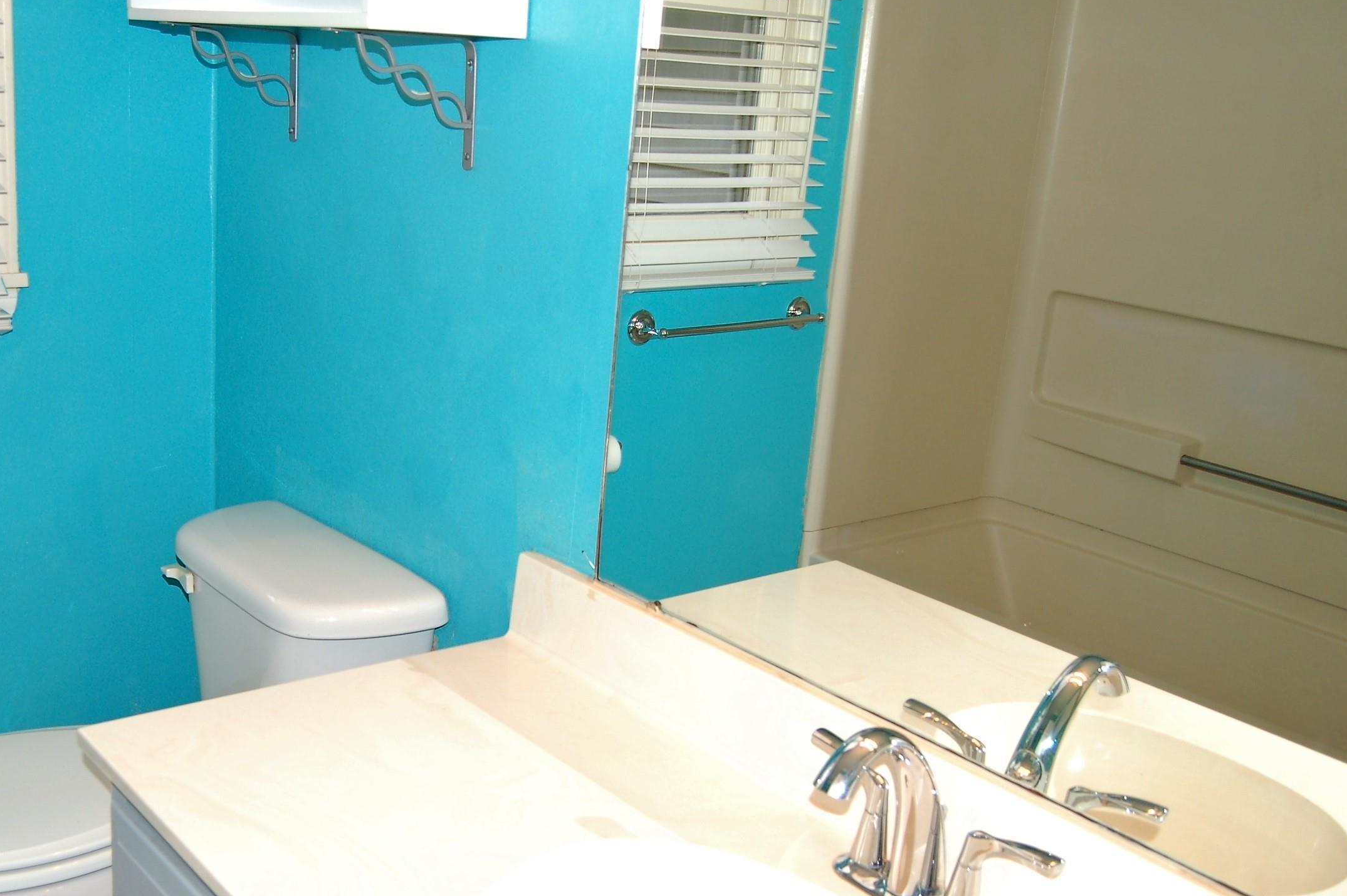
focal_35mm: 84
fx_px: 3140
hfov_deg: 24.1
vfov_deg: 16.2
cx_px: 510
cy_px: 500
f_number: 5
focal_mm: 40
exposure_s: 1/60
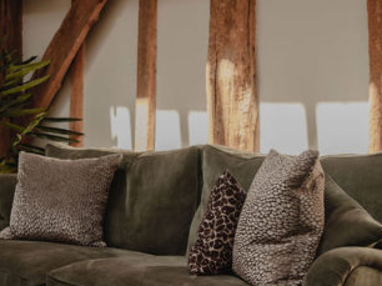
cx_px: 185
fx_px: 794
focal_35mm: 72
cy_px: 184
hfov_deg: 27.1
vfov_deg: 20.4
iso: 1000
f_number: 6.4
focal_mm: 33.8
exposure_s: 1/160
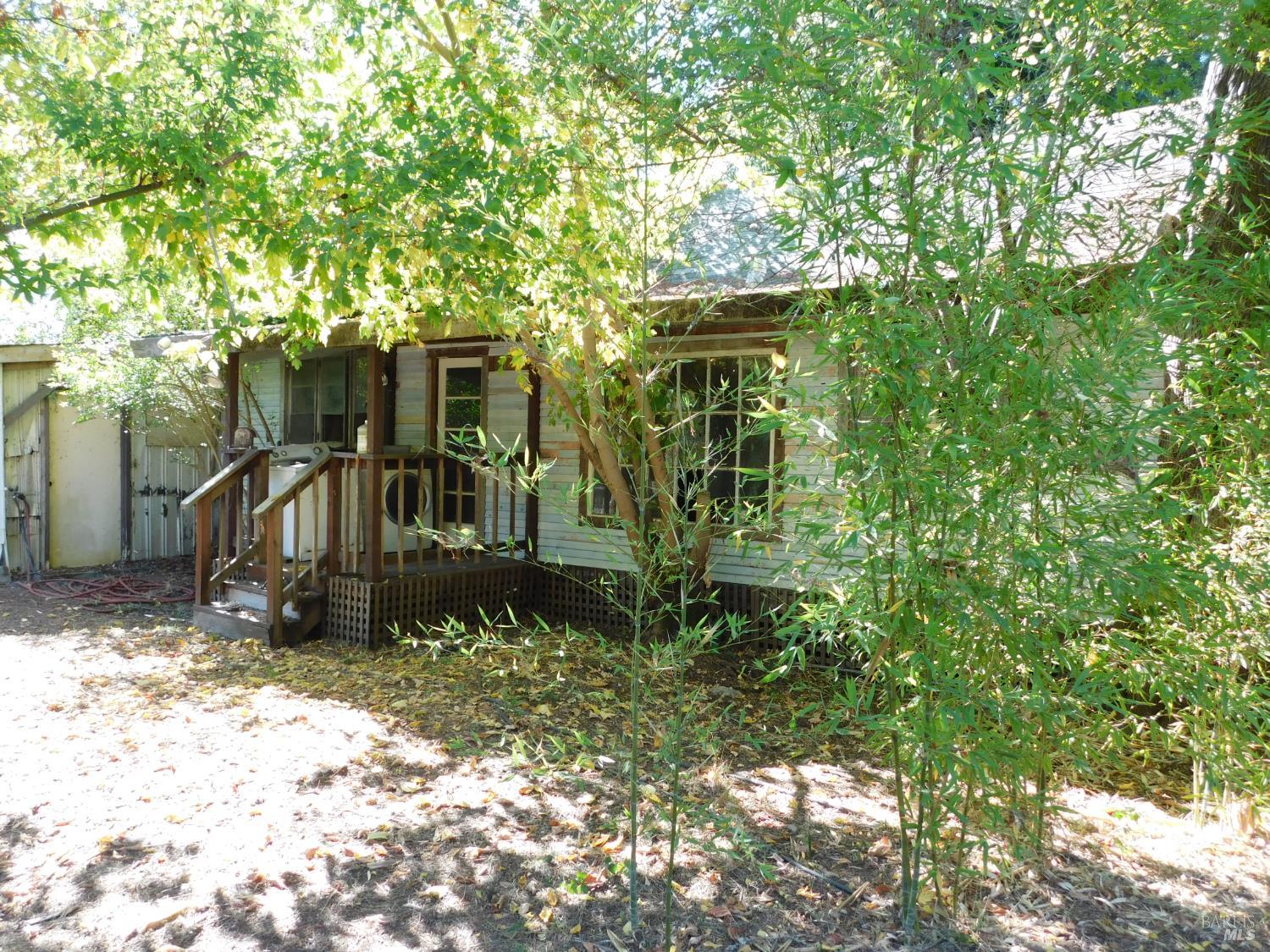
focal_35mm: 28
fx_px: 1027
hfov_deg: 63.4
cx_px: 635
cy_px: 476
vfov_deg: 49.7
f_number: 3.2
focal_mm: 4.9
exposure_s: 1/80
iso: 125
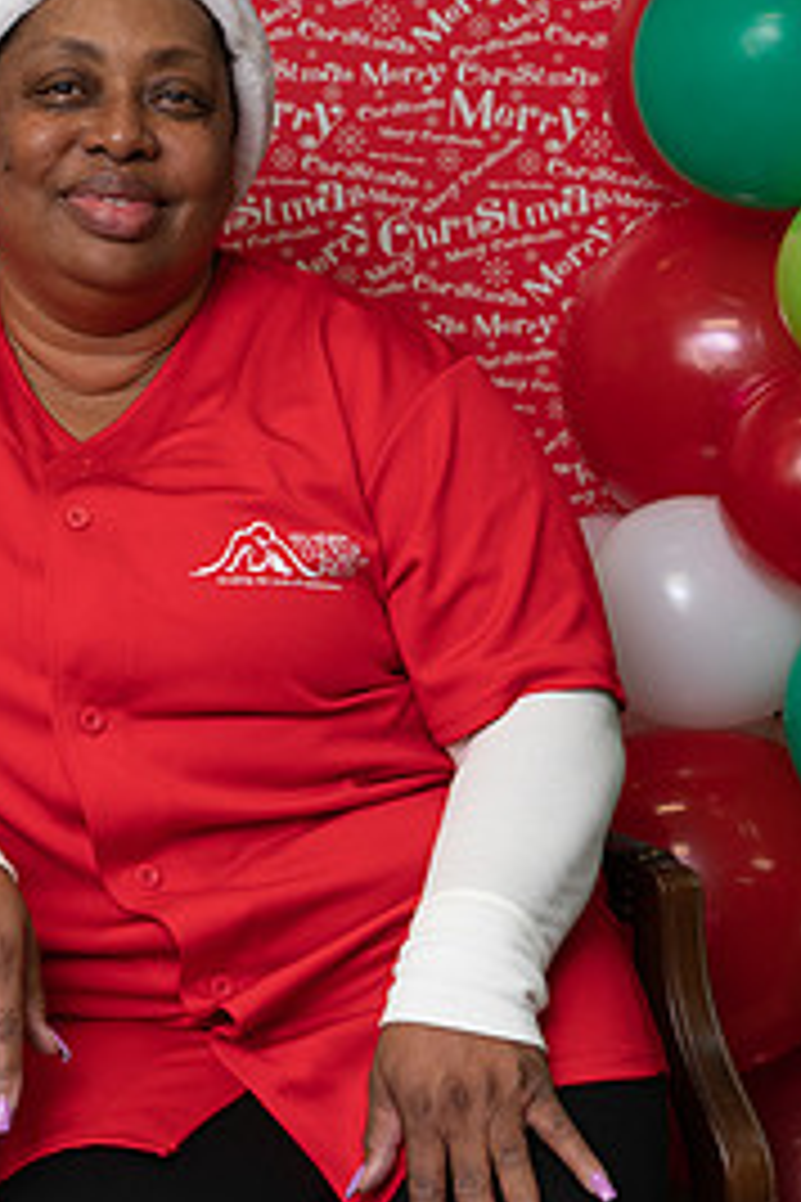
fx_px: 3938
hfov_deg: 11.6
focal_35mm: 118
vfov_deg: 17.3
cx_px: 180
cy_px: 572
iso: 400
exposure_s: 1/80
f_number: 5
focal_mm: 70
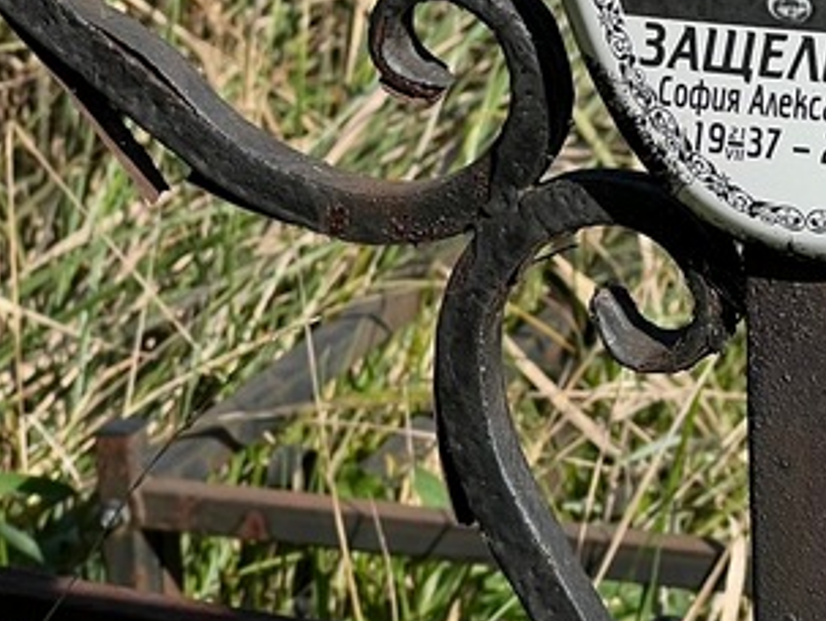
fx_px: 4850
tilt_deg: -14.0
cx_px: 682
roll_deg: +2.5
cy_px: -177
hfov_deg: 9.7
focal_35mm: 203
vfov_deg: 7.3
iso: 32
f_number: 2.8
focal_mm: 9
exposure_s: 1/960
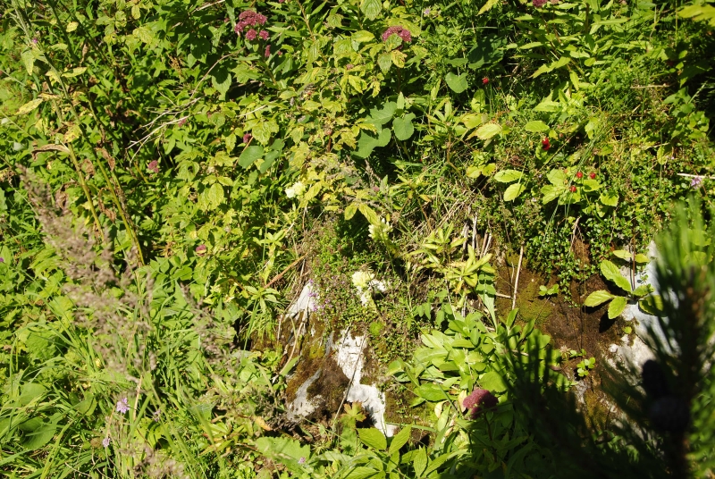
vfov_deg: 34.3
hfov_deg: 49.5
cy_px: 240
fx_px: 776
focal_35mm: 39
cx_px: 358
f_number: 7.1
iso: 100
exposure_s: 1/125
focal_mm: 26
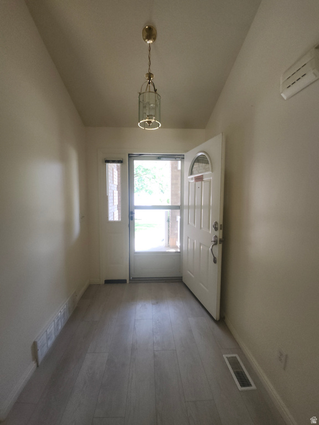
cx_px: 160
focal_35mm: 13
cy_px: 212
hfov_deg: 89.9
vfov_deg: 106.2
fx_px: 160
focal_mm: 1.74
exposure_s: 1/60
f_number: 2.2
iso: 64
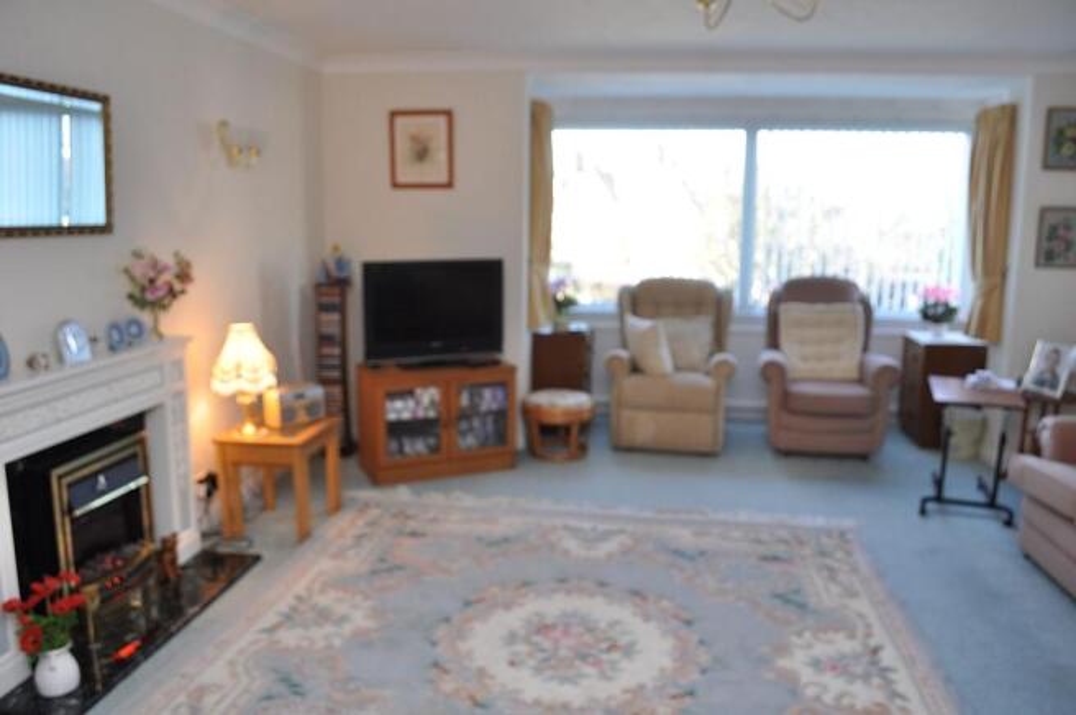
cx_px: 538
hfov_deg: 67.4
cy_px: 358
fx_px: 806
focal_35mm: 27
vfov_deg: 47.8
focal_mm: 18
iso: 400
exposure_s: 1/60
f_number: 4
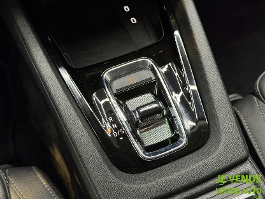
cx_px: 132
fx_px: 367
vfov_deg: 30.3
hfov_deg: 39.7
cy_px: 100
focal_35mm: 48
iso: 640
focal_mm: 6.76
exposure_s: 1/30
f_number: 1.78
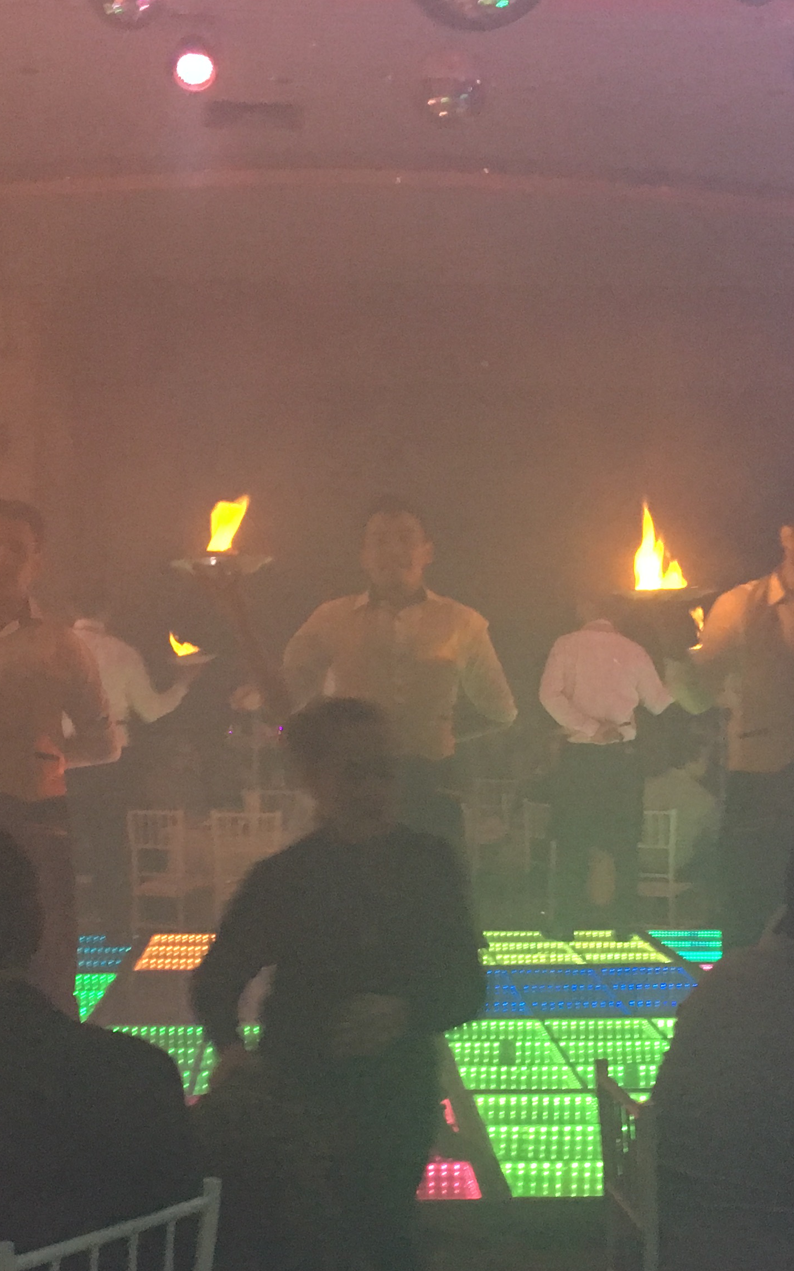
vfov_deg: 37.2
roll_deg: -0.4
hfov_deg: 24.0
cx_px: 436
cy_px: 829
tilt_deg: -4.5
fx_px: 1869
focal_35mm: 54
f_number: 2.2
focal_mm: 4.15
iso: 400
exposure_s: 1/15
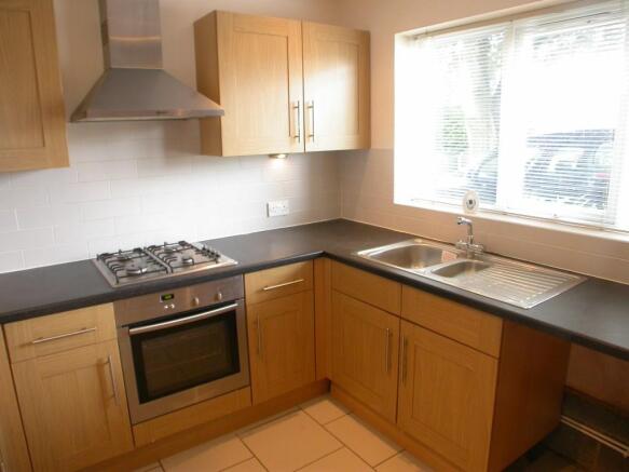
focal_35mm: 38
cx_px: 314
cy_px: 236
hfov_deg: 49.0
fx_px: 690
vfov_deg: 37.7
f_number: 2.6
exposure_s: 1/9.6
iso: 100
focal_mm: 7.85
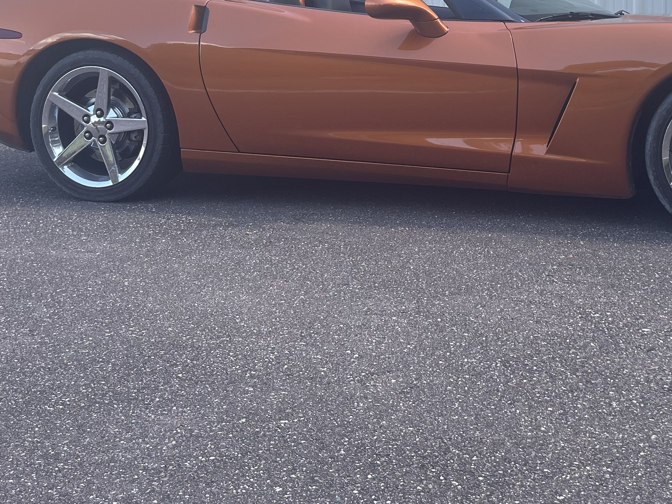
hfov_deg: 36.6
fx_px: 990
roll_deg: -0.1
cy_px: 82
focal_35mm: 51
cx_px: 504
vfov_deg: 27.8
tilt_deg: -7.1
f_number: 1.6
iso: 32
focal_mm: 5.1
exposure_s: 1/530
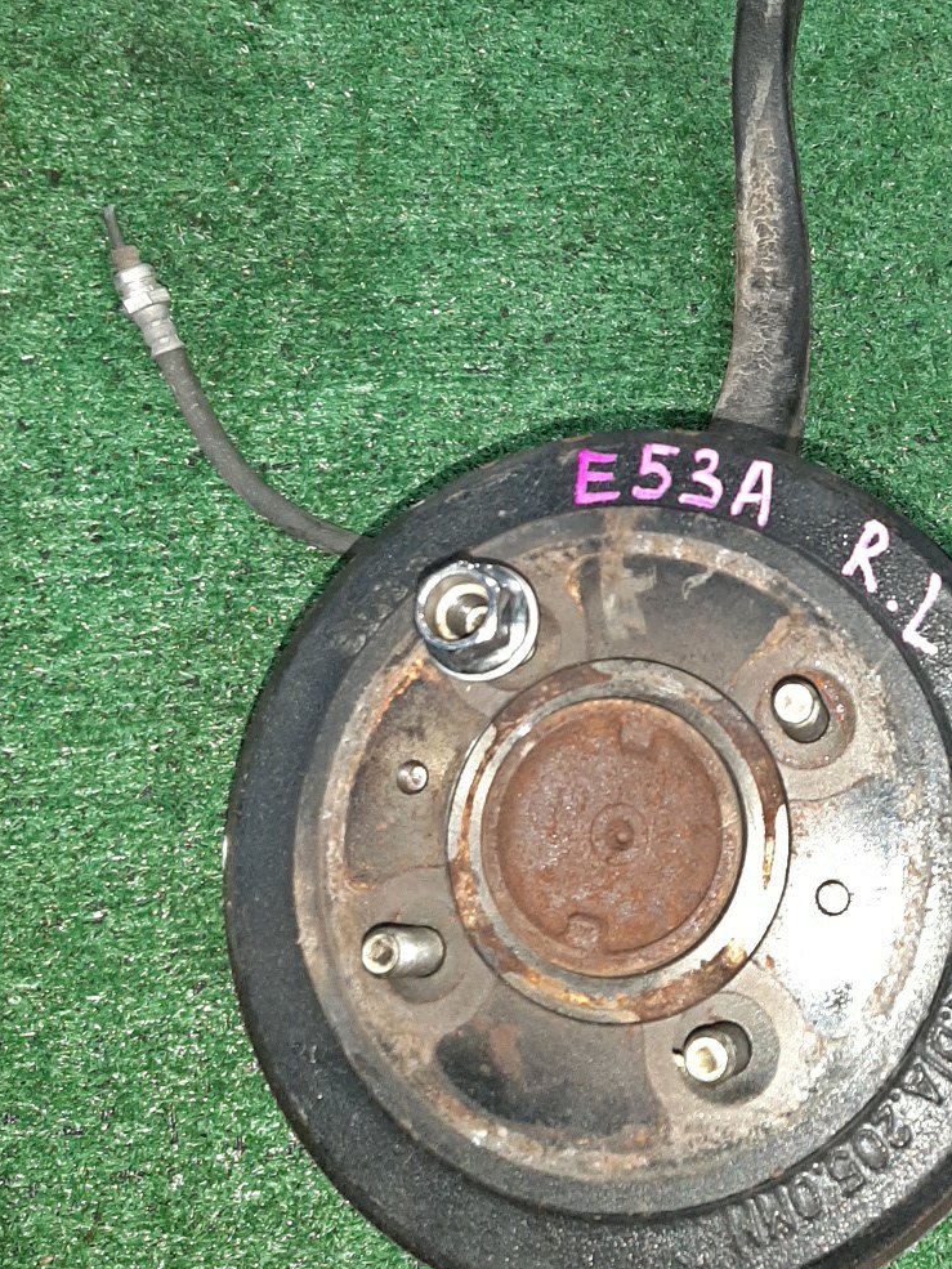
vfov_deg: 48.4
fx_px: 1393
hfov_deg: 37.4
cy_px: 453
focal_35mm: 38
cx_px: 629
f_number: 1.7
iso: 183
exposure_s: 1/25
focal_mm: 3.93
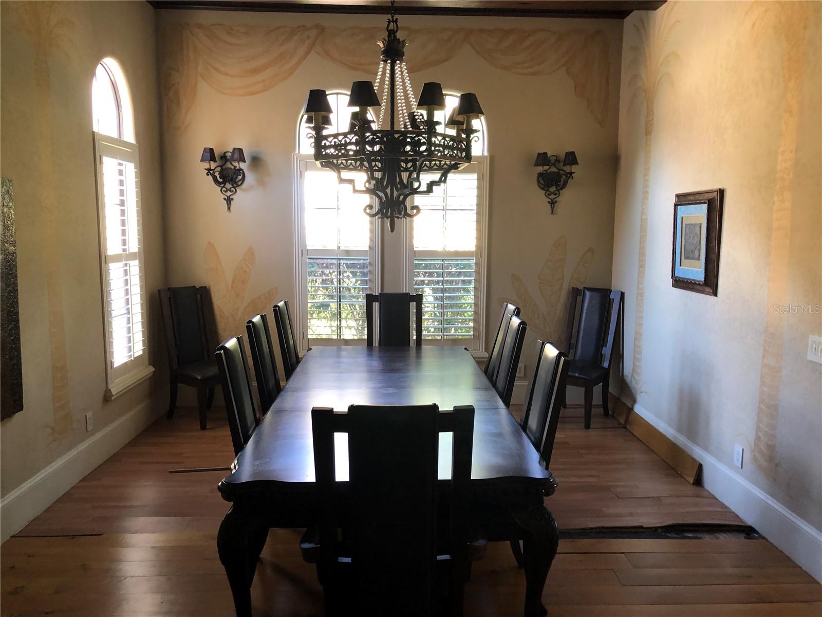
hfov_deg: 63.4
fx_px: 665
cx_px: 411
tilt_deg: -10.8
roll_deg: -0.3
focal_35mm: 28
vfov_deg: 49.7
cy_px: 308
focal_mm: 3.99
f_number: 1.8
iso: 40
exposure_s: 1/17
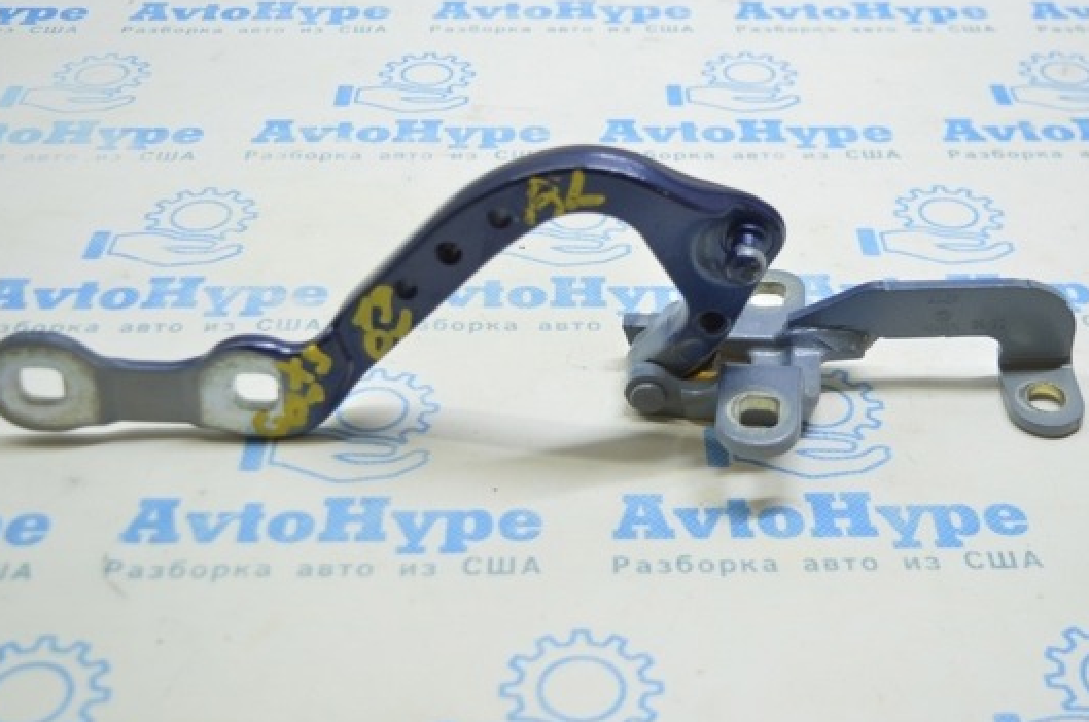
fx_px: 1589
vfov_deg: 25.6
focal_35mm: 53
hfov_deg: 37.8
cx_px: 599
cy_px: 312
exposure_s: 1/40
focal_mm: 29
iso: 400
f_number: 4.2
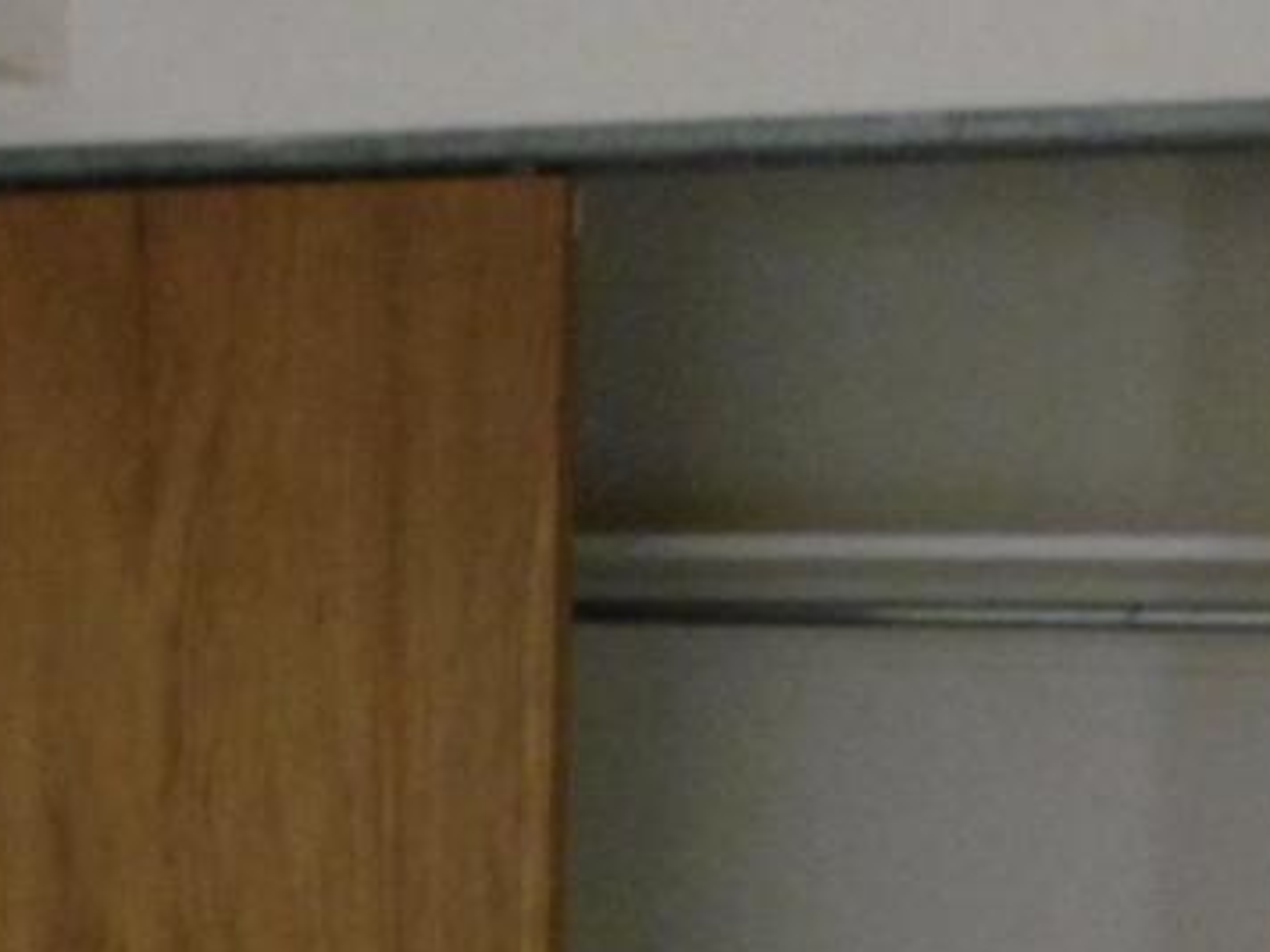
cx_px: 749
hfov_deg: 20.2
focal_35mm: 97
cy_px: 1465
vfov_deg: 14.2
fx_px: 3559
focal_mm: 4.3
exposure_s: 1/30
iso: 400
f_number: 3.1
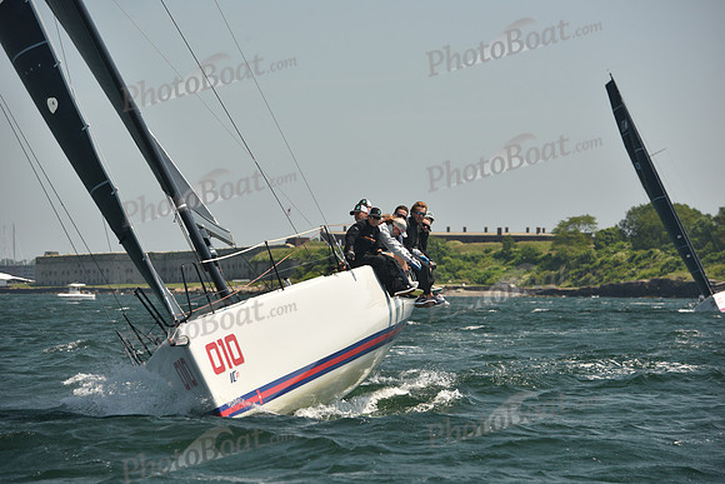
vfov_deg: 9.2
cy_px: 242
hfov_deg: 13.7
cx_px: 362
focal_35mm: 150
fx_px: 3021
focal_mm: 150
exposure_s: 1/640
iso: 250
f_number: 6.3
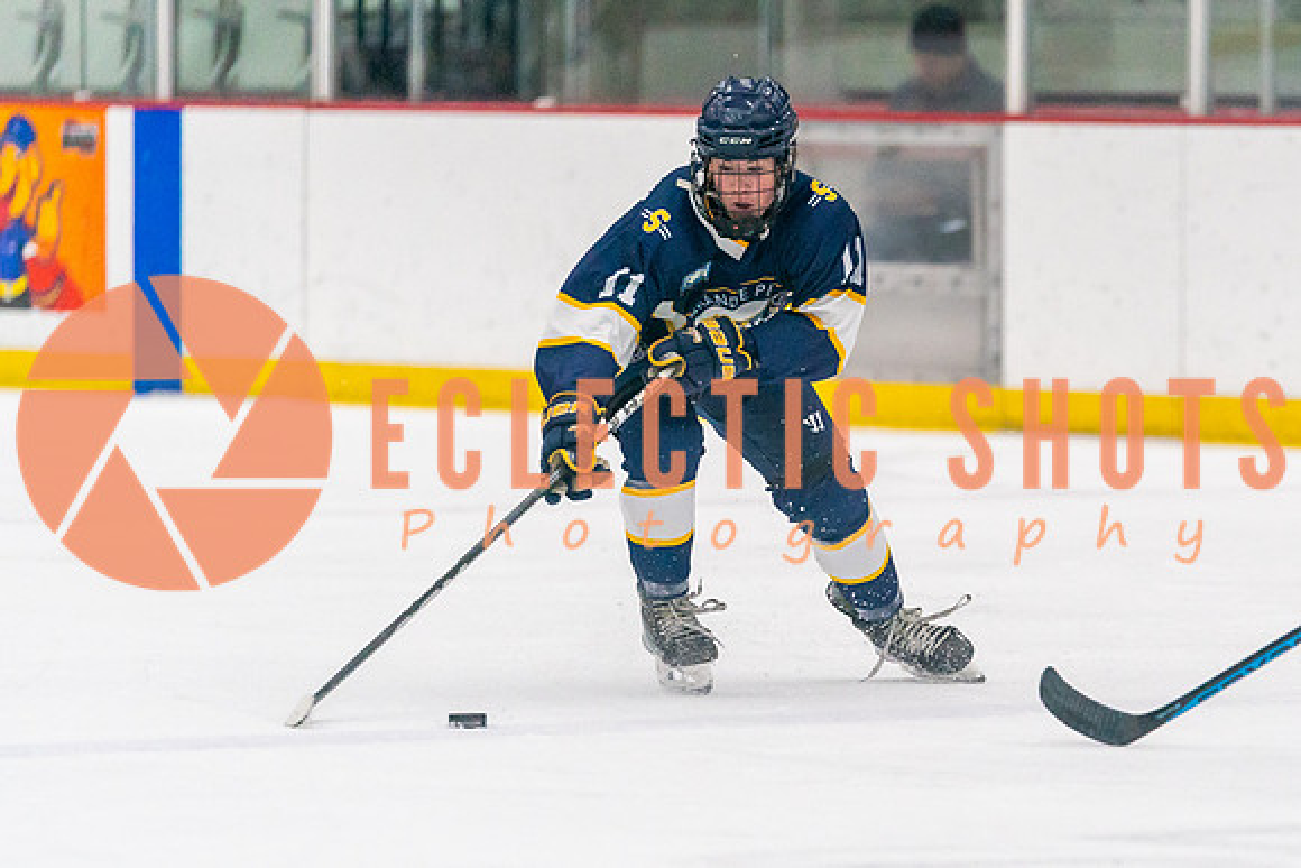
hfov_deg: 6.0
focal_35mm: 343
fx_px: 12415
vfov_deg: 4.0
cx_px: 899
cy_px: 434
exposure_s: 1/1250
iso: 3200
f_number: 2.8
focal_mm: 200
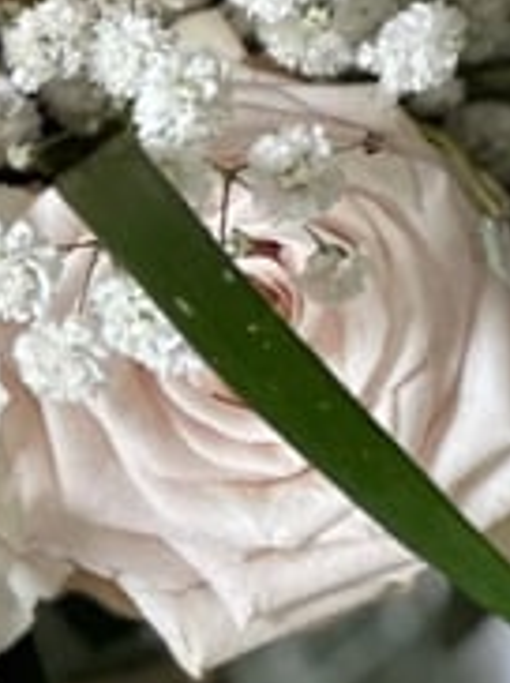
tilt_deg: -24.1
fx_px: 8546
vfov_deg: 4.5
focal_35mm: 434
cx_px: -382
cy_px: -400
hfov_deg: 3.4
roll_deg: -2.4
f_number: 2.8
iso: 125
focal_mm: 9
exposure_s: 1/50
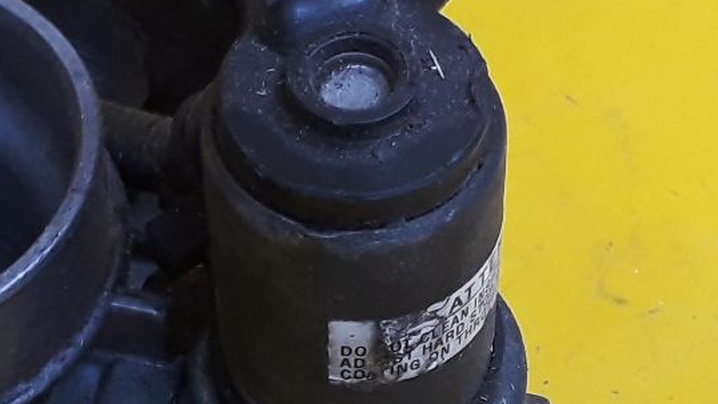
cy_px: 244
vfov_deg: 21.4
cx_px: 411
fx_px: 1066
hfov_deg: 37.1
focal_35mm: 56
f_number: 1.9
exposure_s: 1/50
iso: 80
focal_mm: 3.6
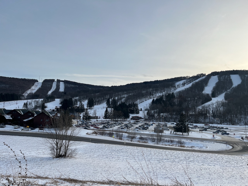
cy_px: 93
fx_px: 186
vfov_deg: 53.1
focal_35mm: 26
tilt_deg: +2.0
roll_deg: -2.0
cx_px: 124
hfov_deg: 67.3
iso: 50
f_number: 1.6
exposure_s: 1/3413
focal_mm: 5.1
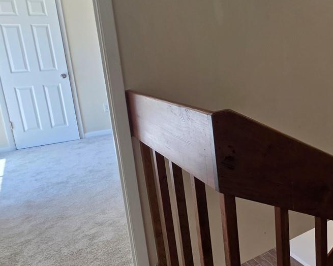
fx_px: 306
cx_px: 310
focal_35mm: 31
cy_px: 113
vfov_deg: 47.0
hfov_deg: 49.8
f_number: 1.9
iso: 100
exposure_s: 1/120
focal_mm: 2.2
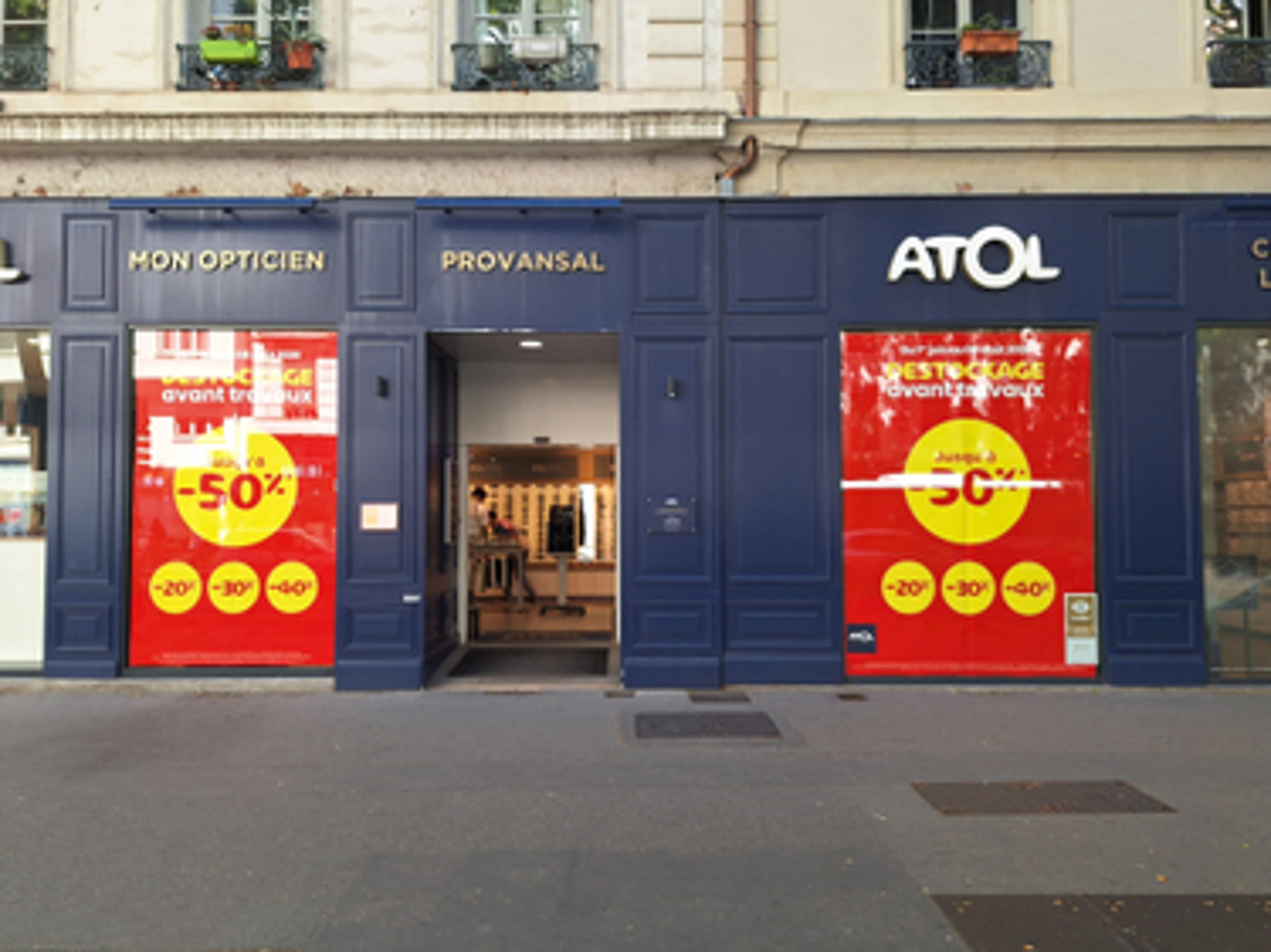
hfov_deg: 73.9
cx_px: 636
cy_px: 476
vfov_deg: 58.9
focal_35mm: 23
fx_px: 844
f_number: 1.8
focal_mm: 5.54
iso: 40
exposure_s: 1/252
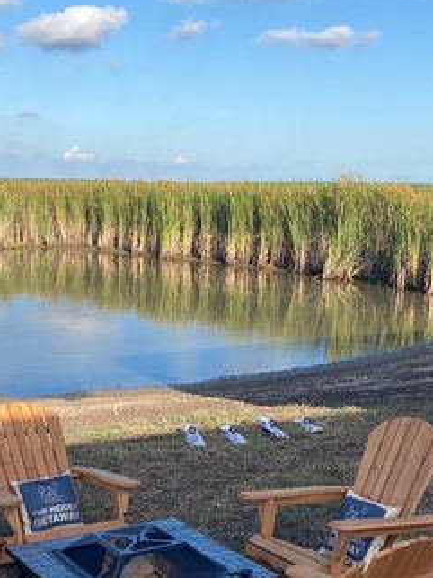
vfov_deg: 33.0
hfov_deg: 25.0
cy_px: 374
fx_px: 969
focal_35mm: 58
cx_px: 128
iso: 20
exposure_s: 1/1412
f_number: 1.8
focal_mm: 3.99
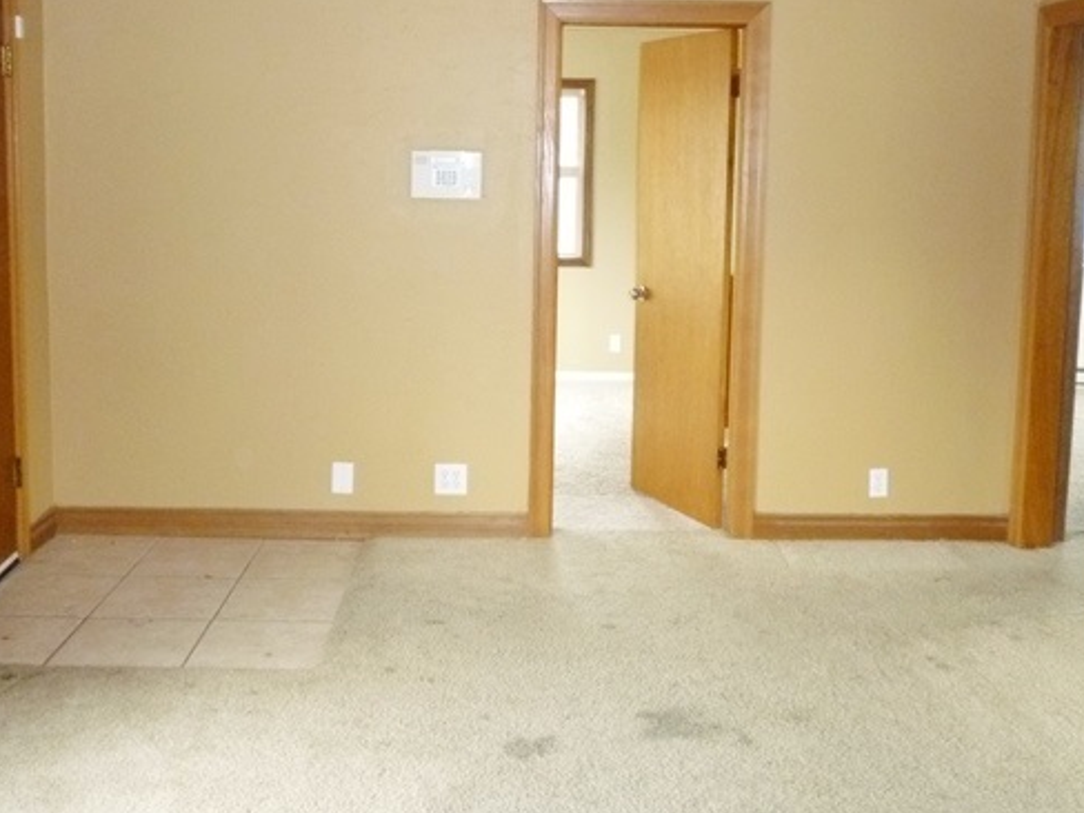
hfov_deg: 49.0
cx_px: 544
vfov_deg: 37.5
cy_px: 307
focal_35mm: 38
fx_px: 1190
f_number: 3.3
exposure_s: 1/30
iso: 500
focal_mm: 5.2
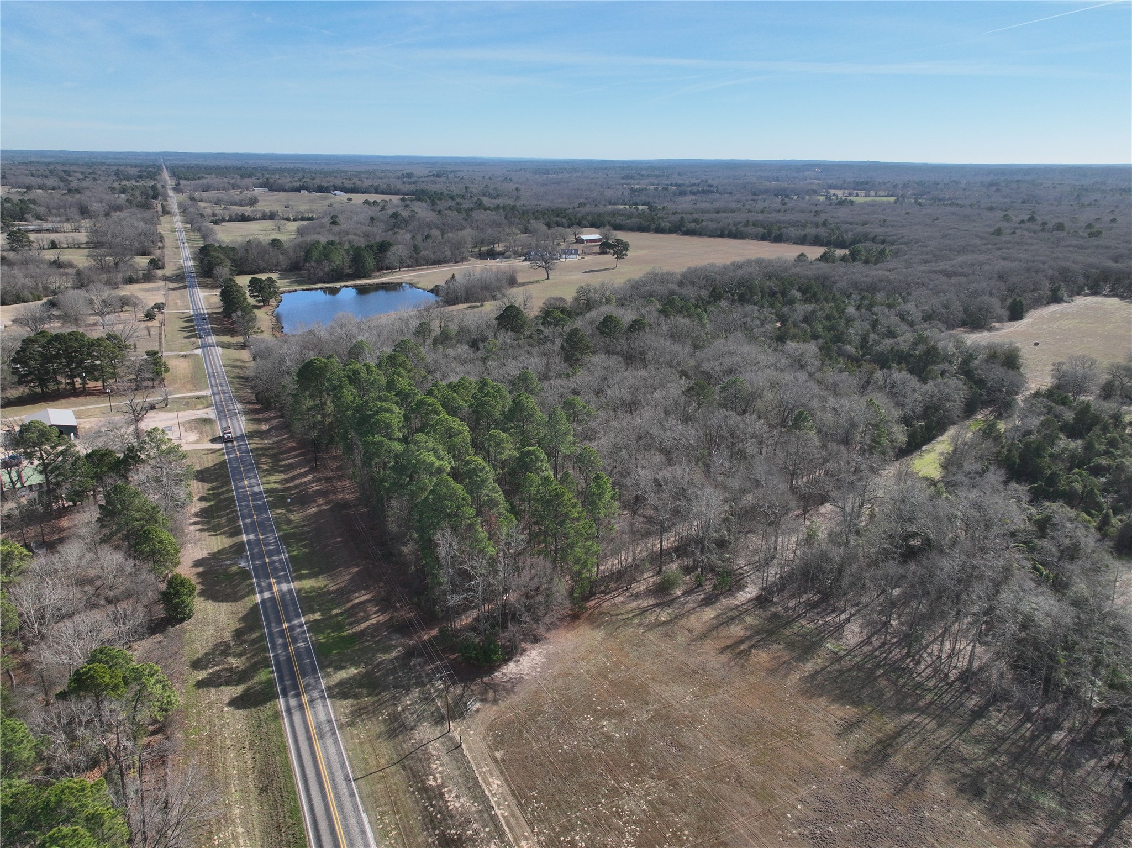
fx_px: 785
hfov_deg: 71.6
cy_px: 424
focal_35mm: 24
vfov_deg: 56.8
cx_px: 566
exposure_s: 1/250
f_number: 7.1
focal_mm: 12.29
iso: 110
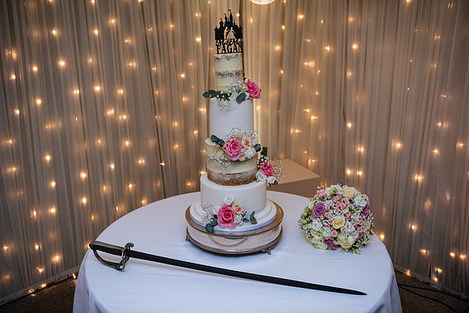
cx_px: 234
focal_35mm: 32
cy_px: 156
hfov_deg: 58.7
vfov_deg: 41.1
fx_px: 417
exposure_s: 1/160
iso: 640
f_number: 3.5
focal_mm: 32
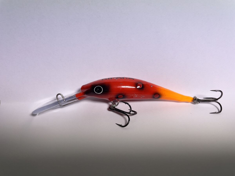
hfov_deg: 67.3
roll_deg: +1.3
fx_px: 177
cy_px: 88
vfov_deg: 53.1
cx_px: 118
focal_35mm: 26
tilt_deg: -38.4
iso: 32
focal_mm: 4.2
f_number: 1.6
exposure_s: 1/166
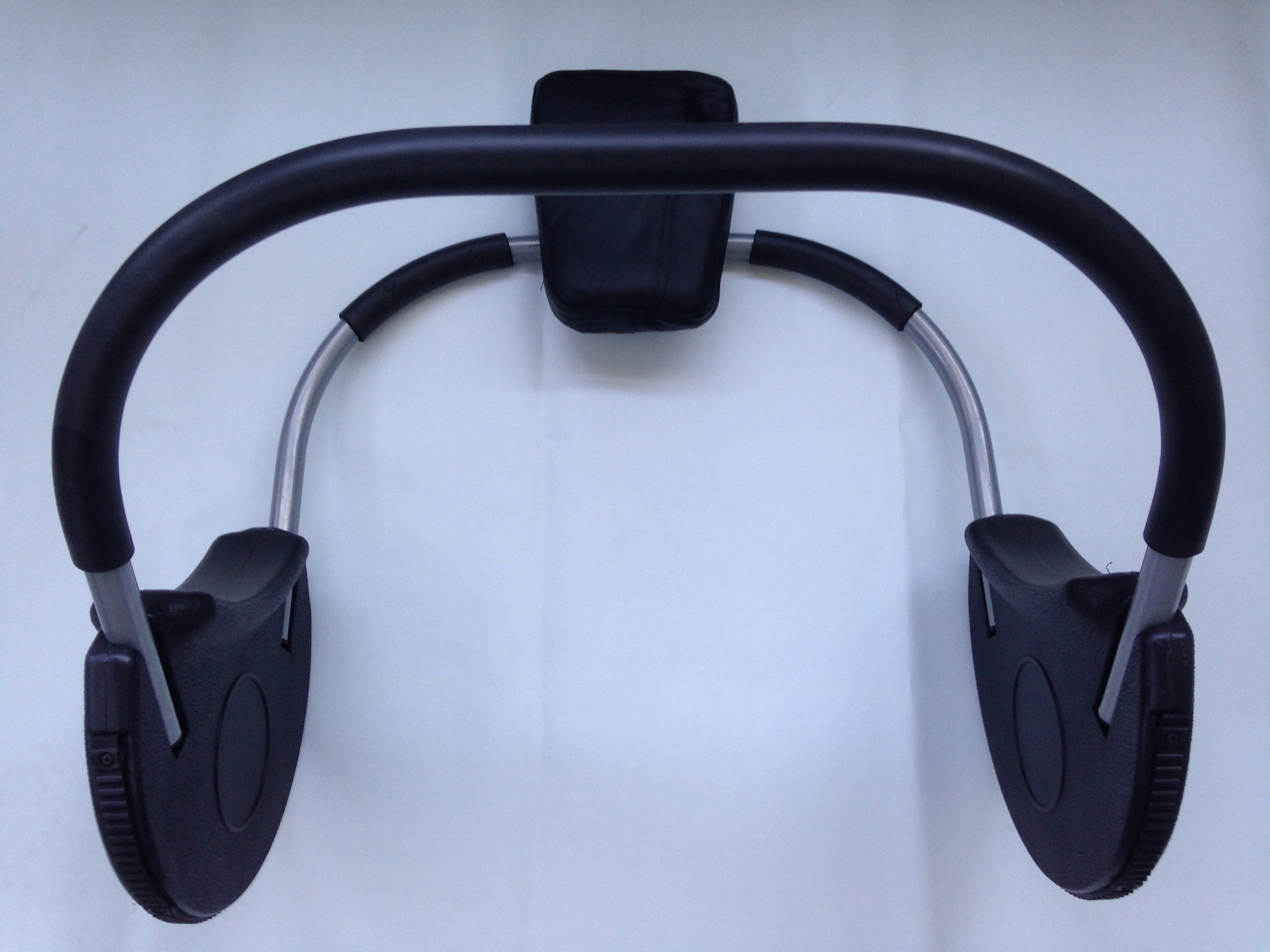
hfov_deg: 55.4
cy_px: 476
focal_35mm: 33
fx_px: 1211
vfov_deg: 42.9
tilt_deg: -78.0
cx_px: 635
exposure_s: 1/24
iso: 50
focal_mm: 4.12
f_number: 2.4
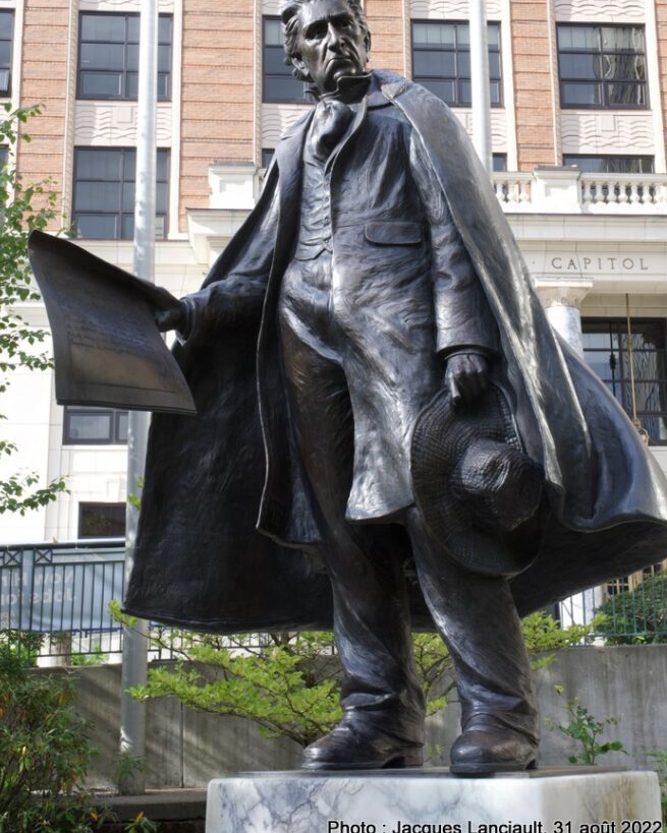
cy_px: 339
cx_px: 340
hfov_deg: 28.1
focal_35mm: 54
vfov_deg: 34.6
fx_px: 1333
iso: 320
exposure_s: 1/50
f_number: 14
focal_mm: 31
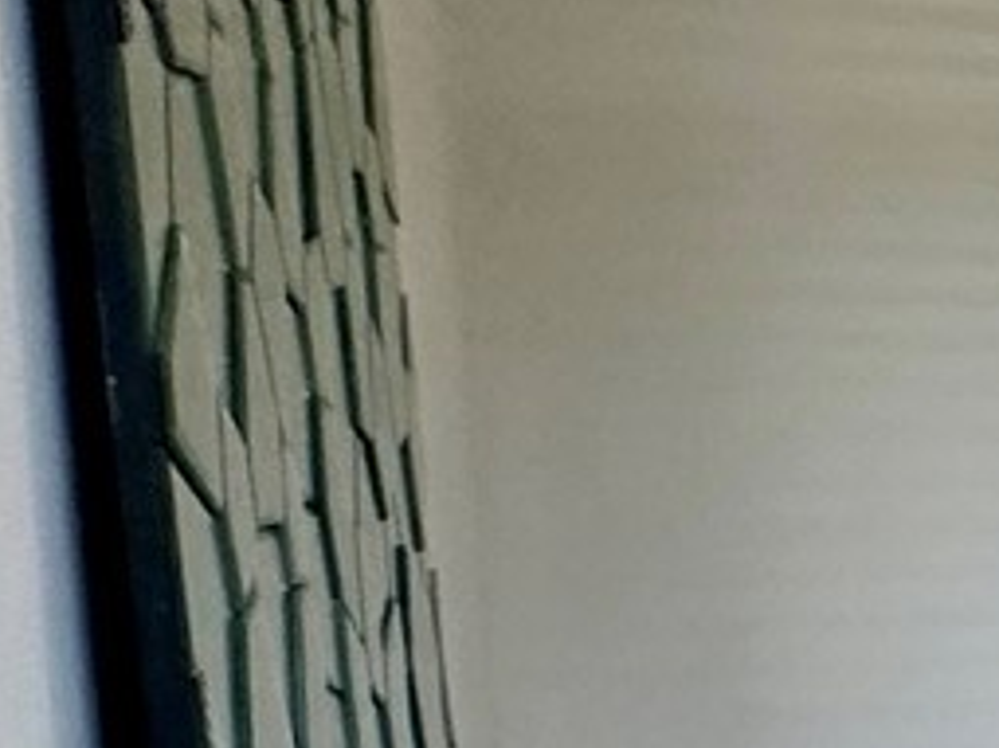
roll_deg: +1.6
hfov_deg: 12.1
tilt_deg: -1.7
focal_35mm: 88
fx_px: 2538
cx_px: 2876
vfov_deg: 16.7
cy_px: 564
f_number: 2.2
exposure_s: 1/120
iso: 200
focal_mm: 2.22
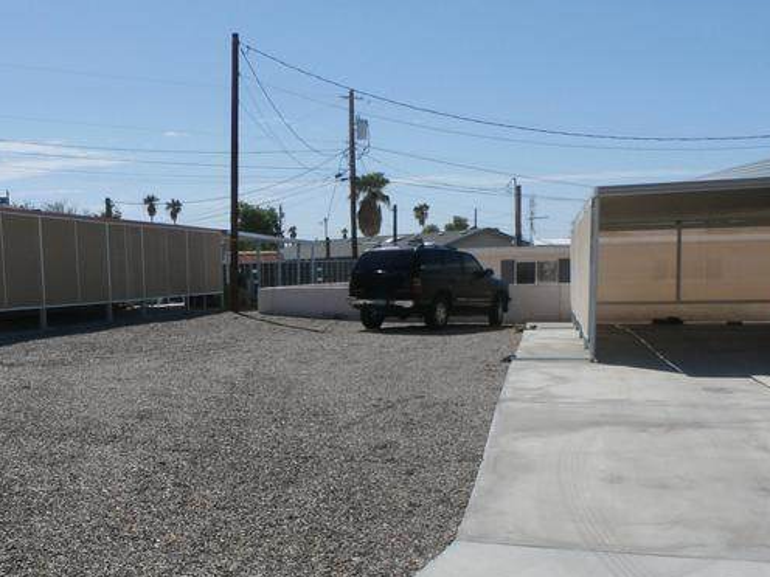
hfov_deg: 43.2
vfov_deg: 33.1
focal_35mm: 43
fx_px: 956
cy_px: 409
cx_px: 252
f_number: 8.7
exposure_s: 1/400
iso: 100
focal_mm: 4.5
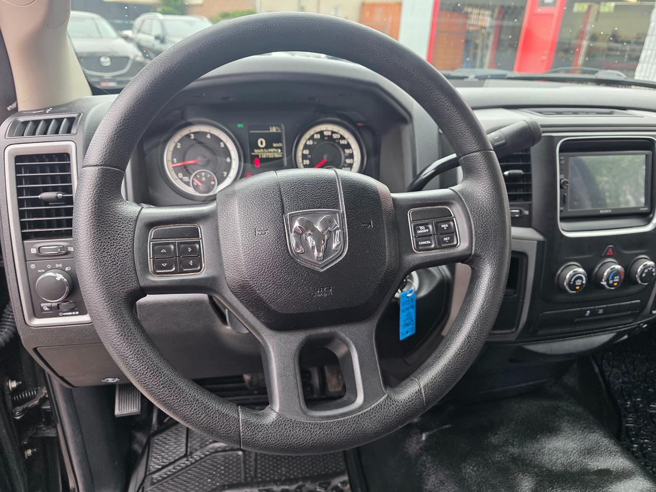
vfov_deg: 58.9
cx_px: 328
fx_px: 436
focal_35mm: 23
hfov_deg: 73.9
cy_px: 246
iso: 125
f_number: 1.7
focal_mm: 6.3
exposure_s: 1/180
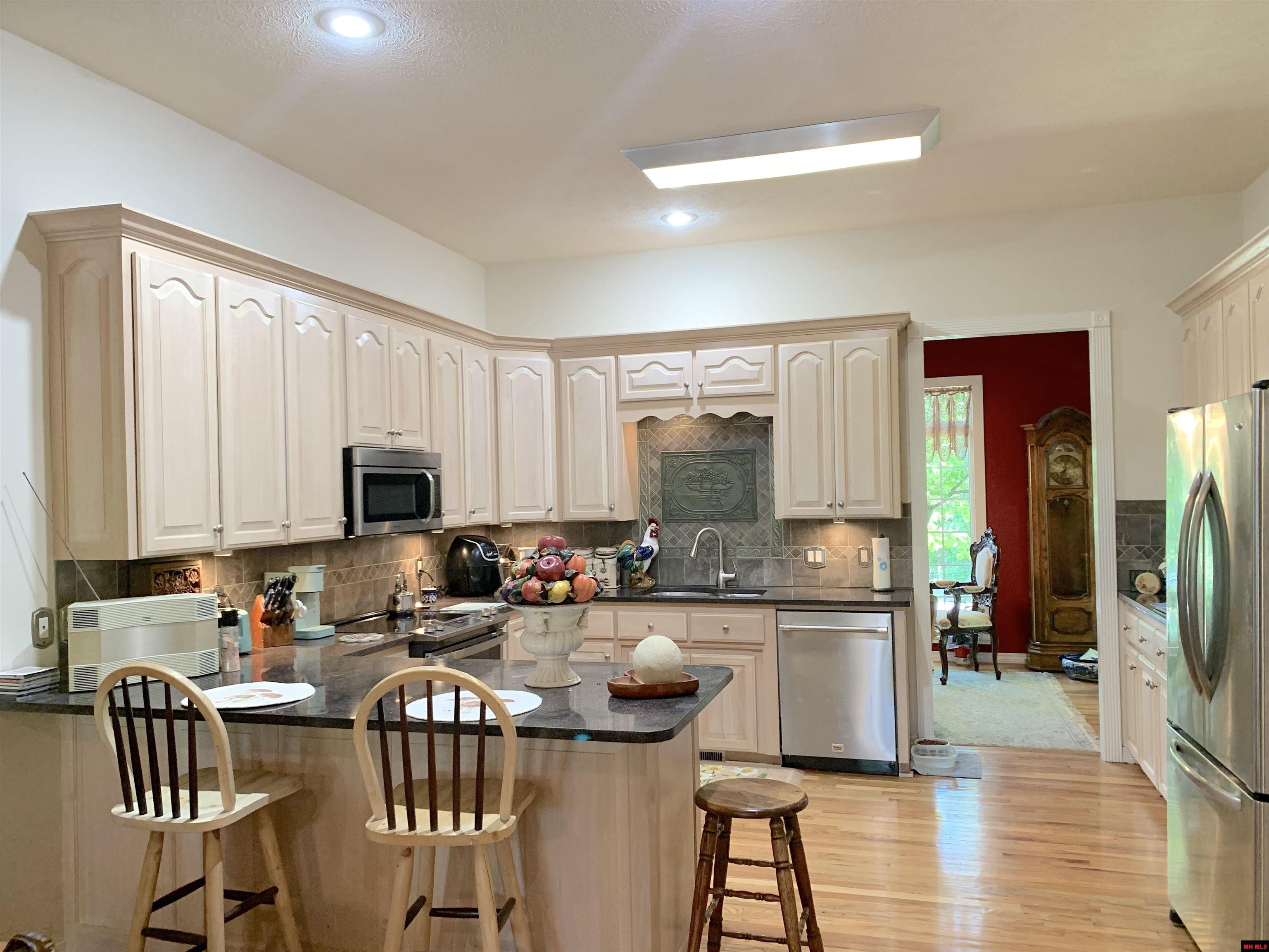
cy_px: 476
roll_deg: +0.8
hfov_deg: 67.3
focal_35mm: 26
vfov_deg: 53.1
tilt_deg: +1.7
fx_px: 953
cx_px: 634
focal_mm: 4.25
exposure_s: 1/60
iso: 200
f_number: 1.8
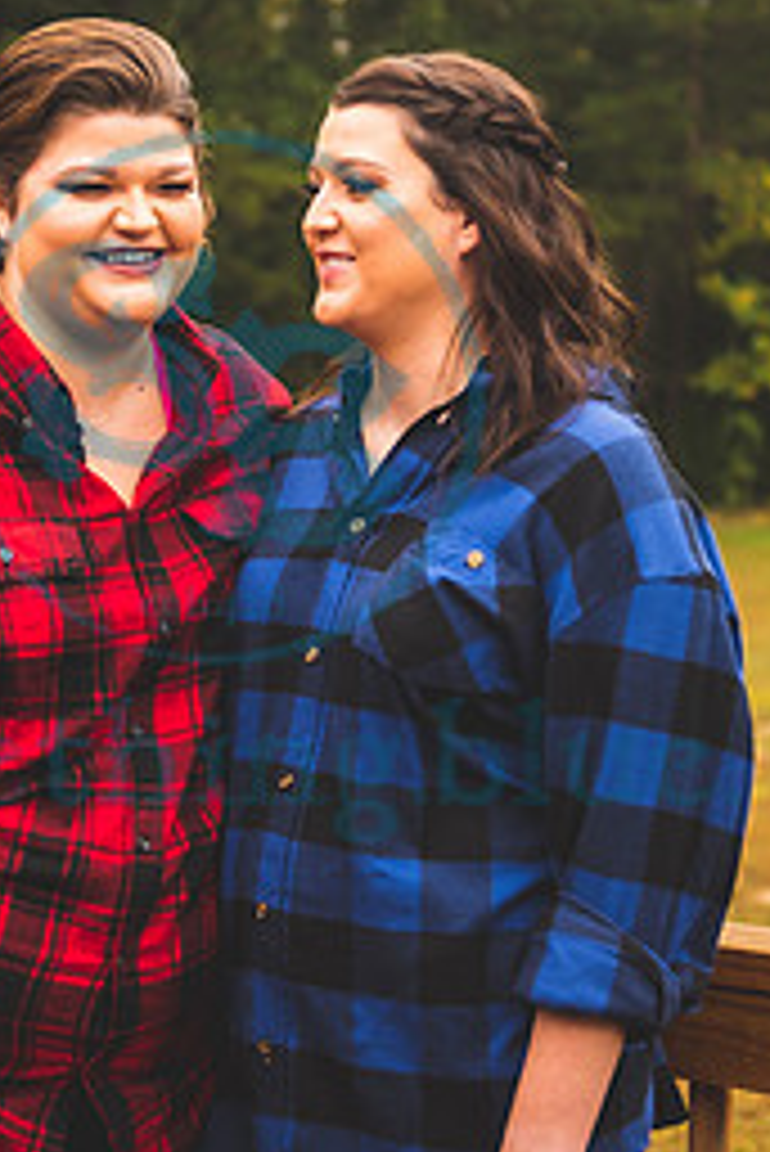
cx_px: 207
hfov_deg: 17.2
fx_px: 2531
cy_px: 486
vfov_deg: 25.6
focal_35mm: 79
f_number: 2.8
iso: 200
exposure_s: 1/400
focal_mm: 45
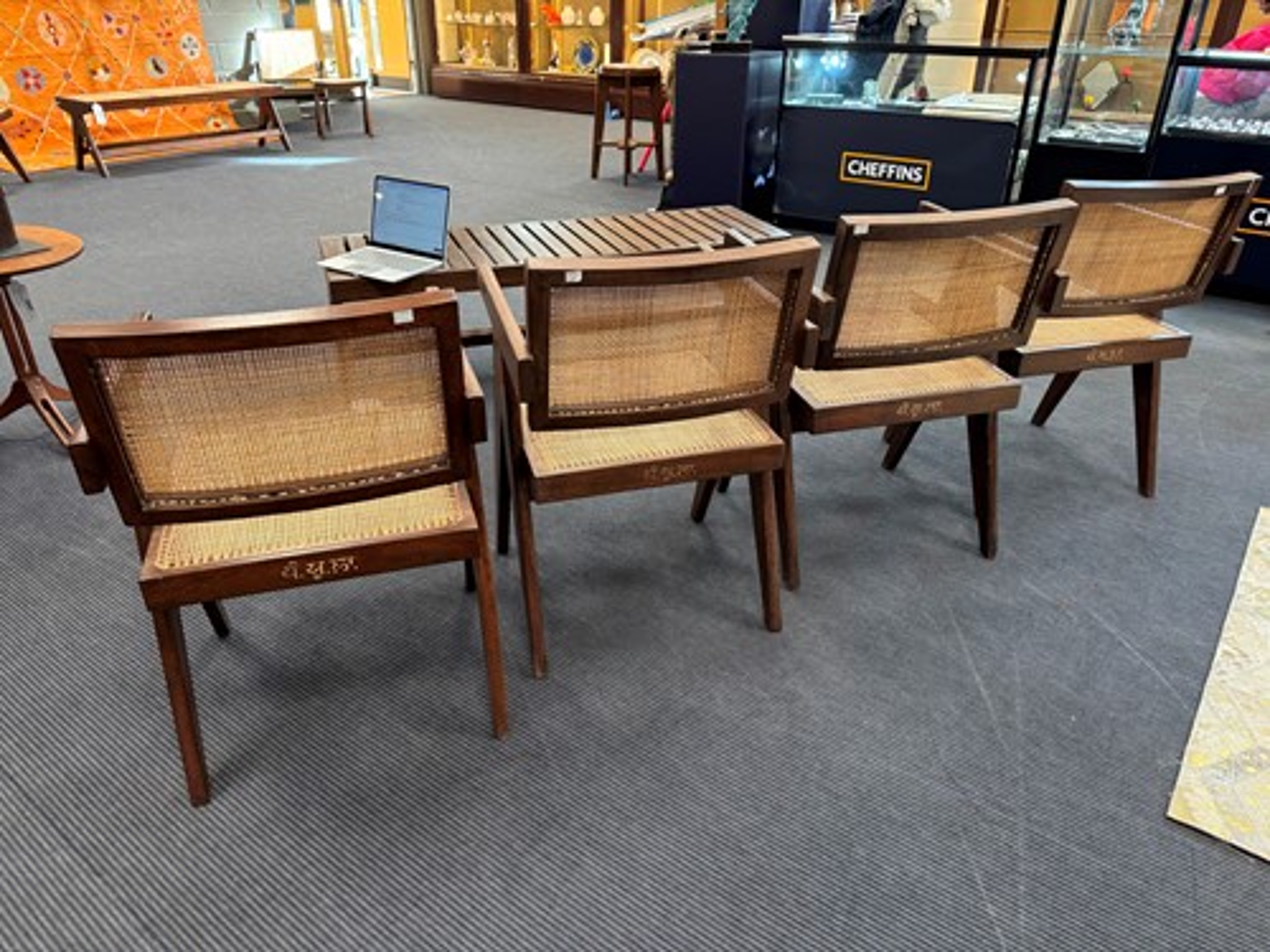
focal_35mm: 24
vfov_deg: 56.8
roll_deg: +1.7
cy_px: 476
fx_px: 881
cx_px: 635
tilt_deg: -28.0
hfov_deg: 71.6
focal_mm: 6.76
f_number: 1.78
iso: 250
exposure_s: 1/50
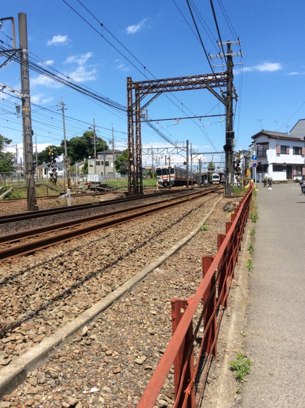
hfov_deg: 44.1
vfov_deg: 56.9
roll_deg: +2.1
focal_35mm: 32
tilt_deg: -5.0
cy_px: 204
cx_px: 152
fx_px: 377
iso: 32
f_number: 2.4
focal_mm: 3.3
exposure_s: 1/1330
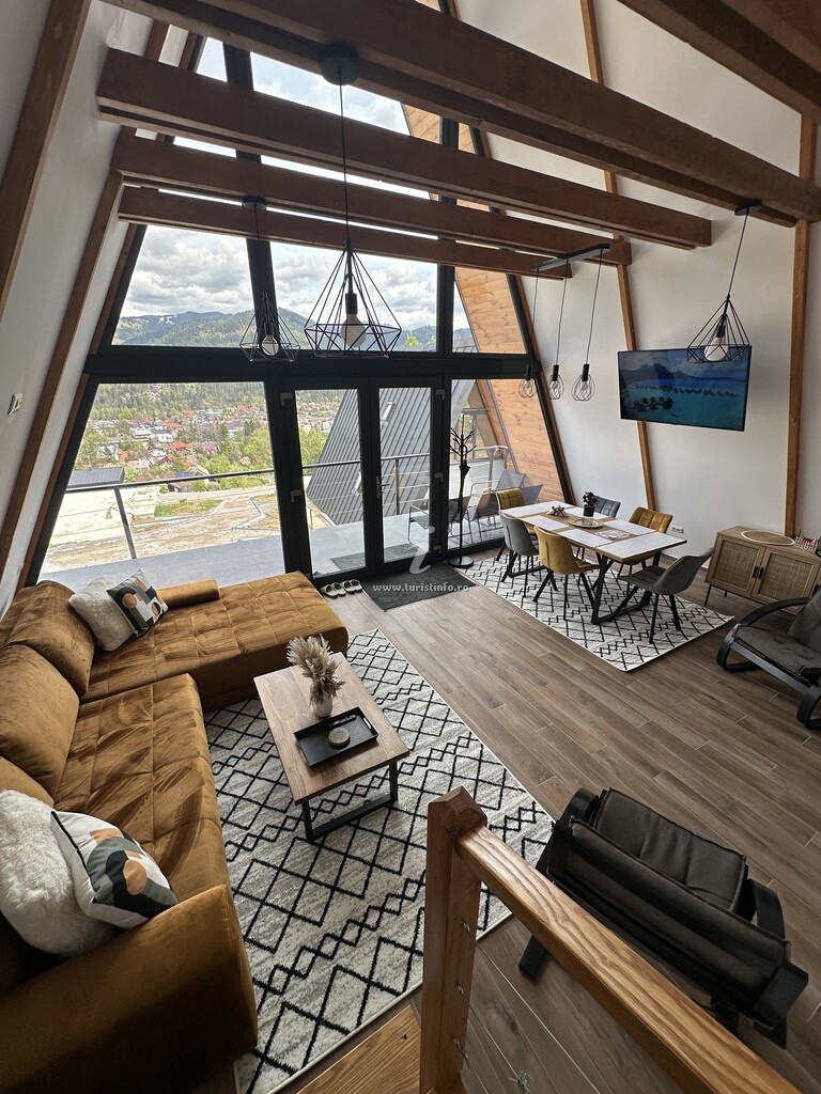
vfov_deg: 102.1
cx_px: 410
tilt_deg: -21.2
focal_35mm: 14
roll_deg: +0.1
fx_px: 443
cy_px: 547
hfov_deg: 85.7
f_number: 2.2
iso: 40
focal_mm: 2.22
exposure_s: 1/203
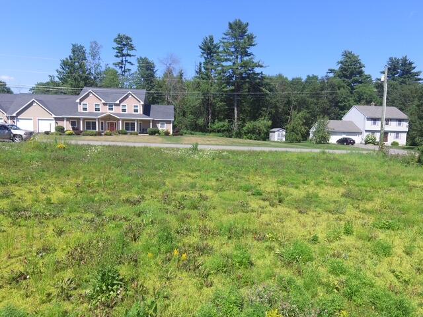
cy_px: 158
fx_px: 244
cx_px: 212
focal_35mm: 20
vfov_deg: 66.0
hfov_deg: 81.7
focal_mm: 3.61
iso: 100
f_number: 2.8
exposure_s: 1/722
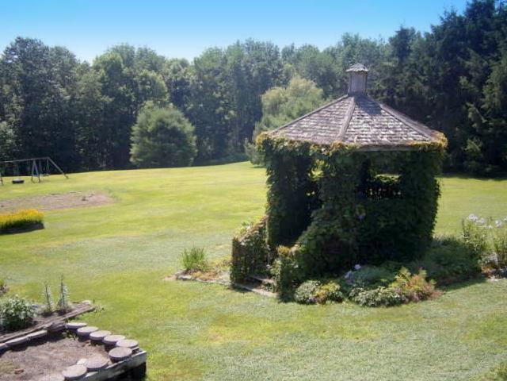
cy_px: 190
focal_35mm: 36
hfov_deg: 51.4
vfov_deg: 39.7
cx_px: 254
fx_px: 527
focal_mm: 6.4
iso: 80
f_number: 3.1
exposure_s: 1/640
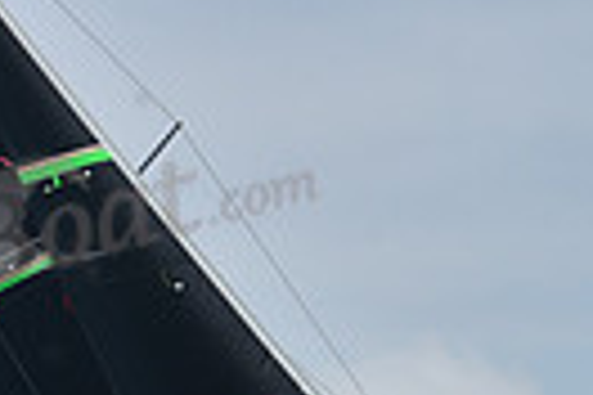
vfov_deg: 4.4
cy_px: 833
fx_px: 5057
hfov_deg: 6.7
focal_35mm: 307
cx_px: 553
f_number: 10
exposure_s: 1/800
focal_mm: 70
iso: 250
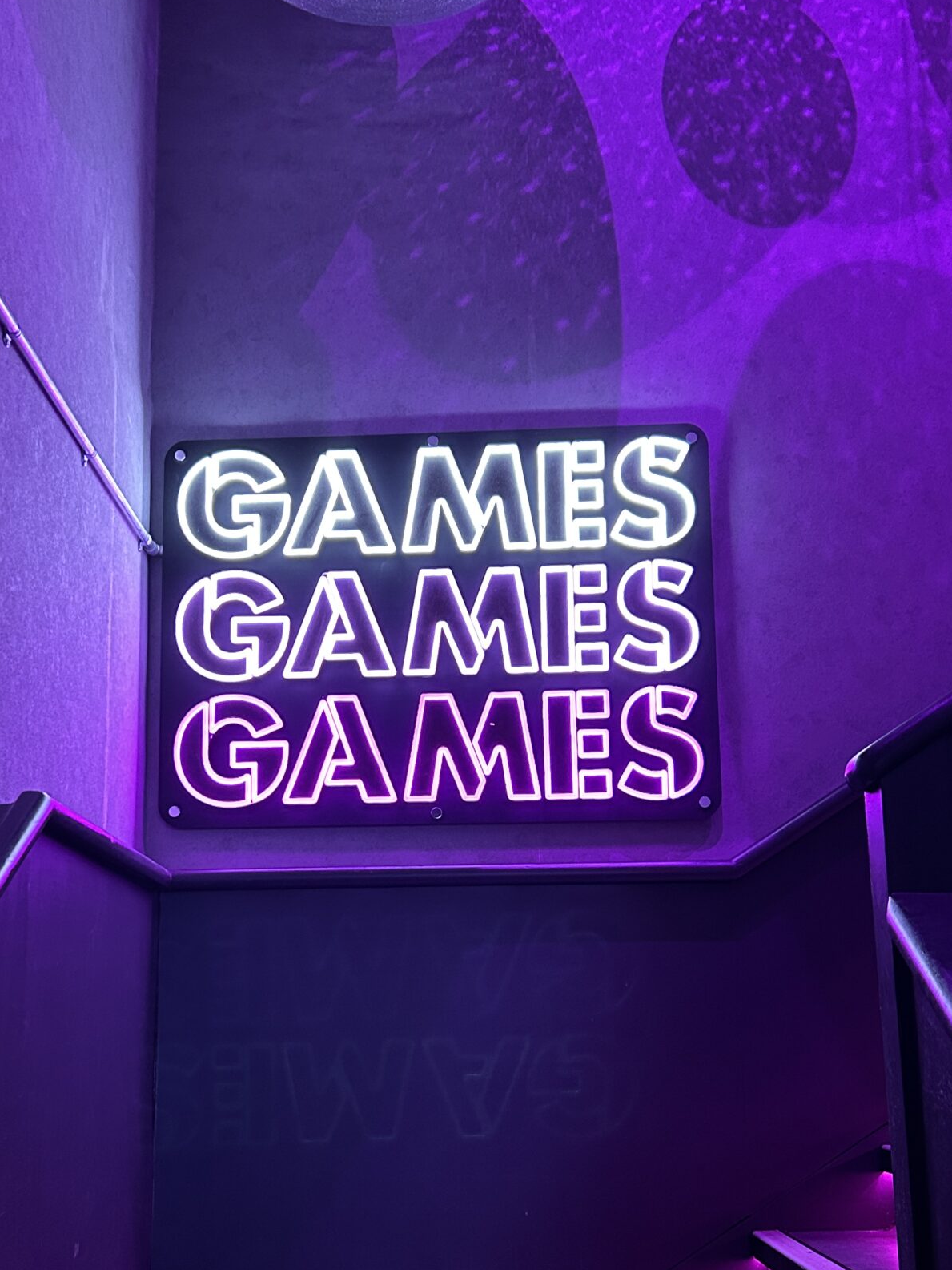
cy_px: 784
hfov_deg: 34.3
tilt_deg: +10.2
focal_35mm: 42
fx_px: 1540
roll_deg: +0.6
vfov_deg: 44.5
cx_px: 409
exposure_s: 1/49
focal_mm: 5.7
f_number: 1.5
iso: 320
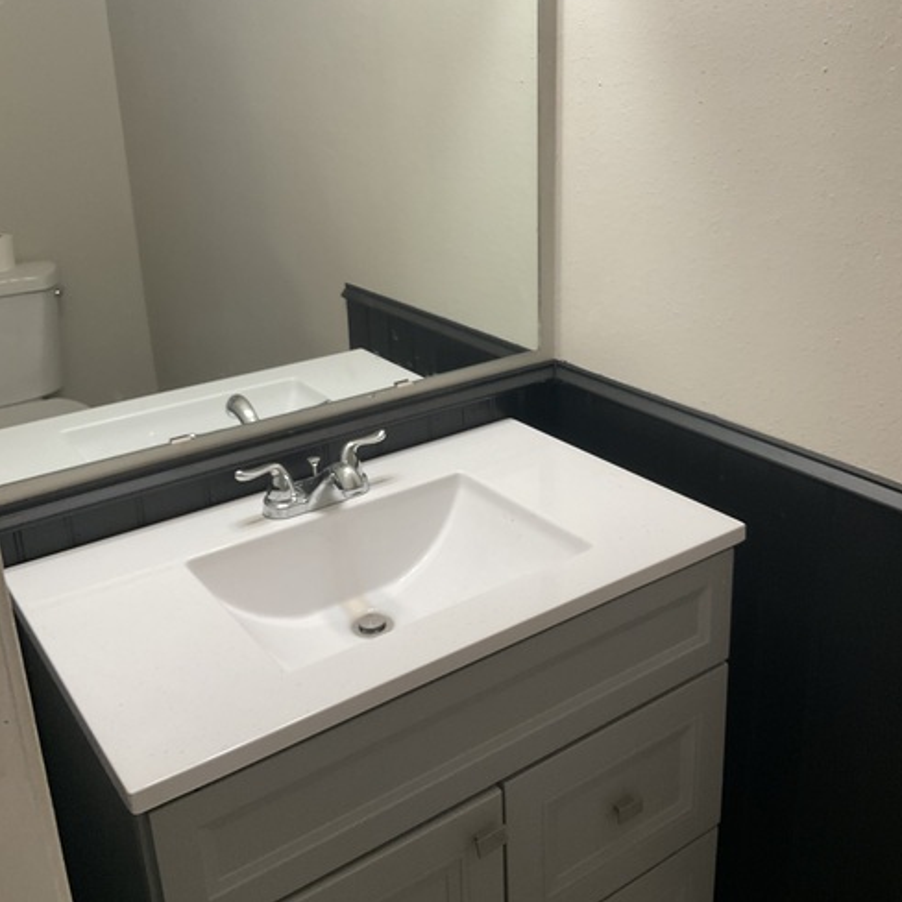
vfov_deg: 47.1
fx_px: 1032
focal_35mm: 35
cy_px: 396
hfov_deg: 47.2
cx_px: 460
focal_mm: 3
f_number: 1.8
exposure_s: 1/60
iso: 64
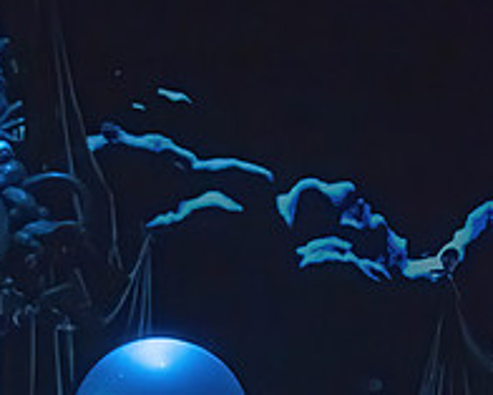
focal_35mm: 194
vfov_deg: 7.9
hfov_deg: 9.9
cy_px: 459
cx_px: 171
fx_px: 2832
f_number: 3.2
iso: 10000
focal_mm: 70
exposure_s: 1/400
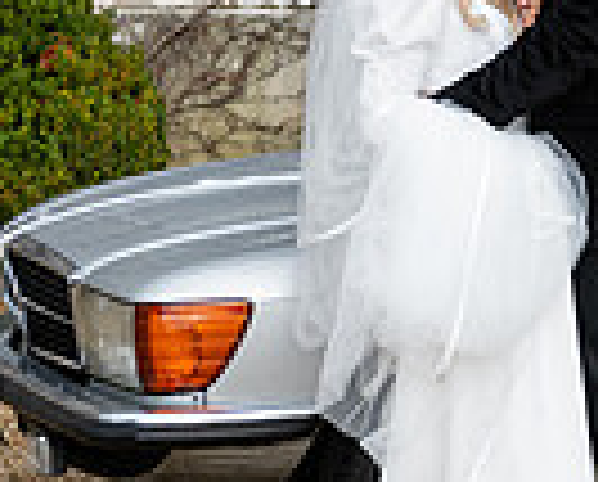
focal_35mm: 184
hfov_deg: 10.1
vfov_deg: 8.4
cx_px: 899
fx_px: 3264
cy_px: 2
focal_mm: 45
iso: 100
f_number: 3.5
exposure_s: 1/160
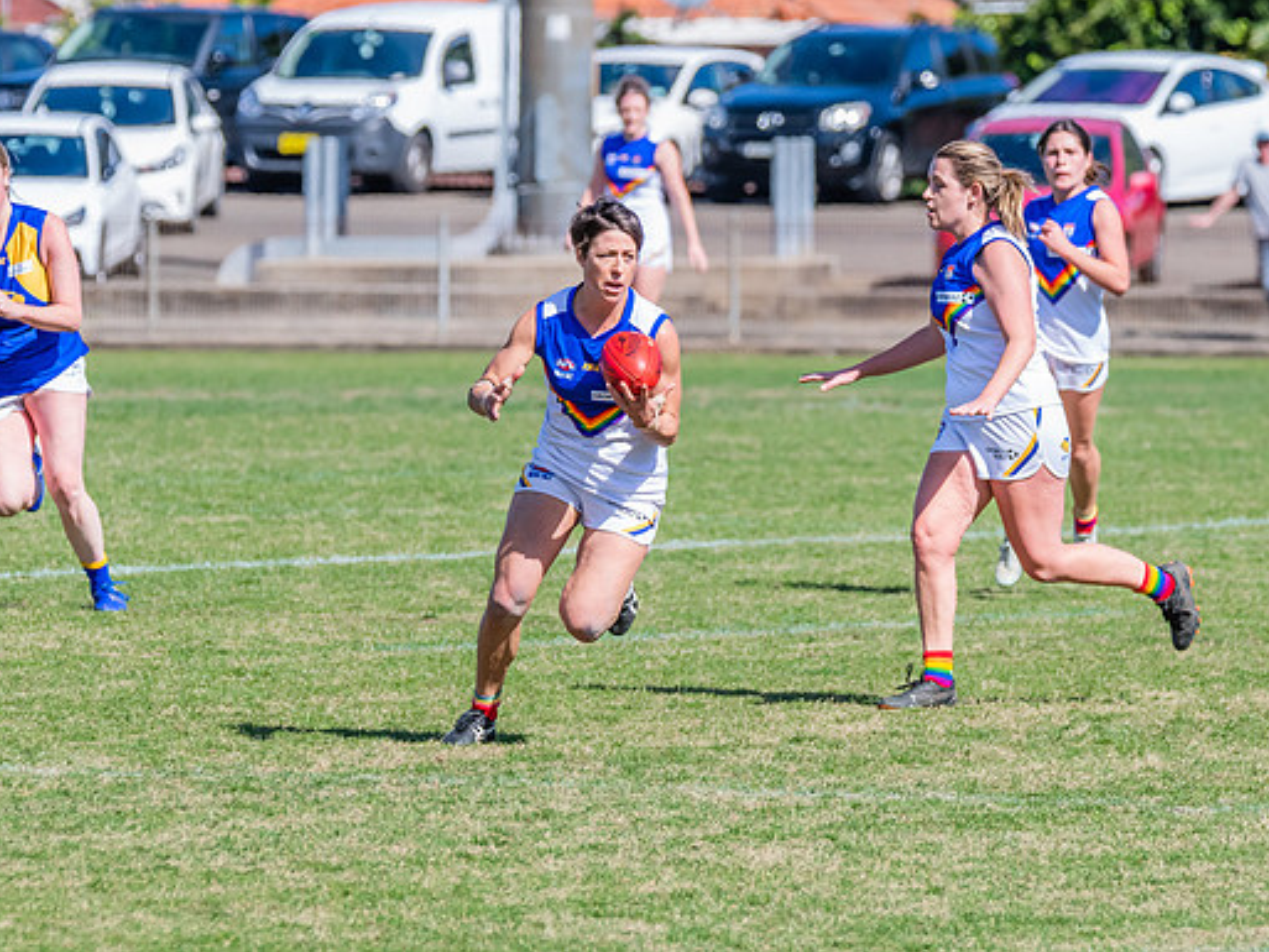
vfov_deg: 2.9
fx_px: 18701
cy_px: 527
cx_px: 602
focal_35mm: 510
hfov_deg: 3.9
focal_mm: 320
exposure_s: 1/1600
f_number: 9
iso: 800
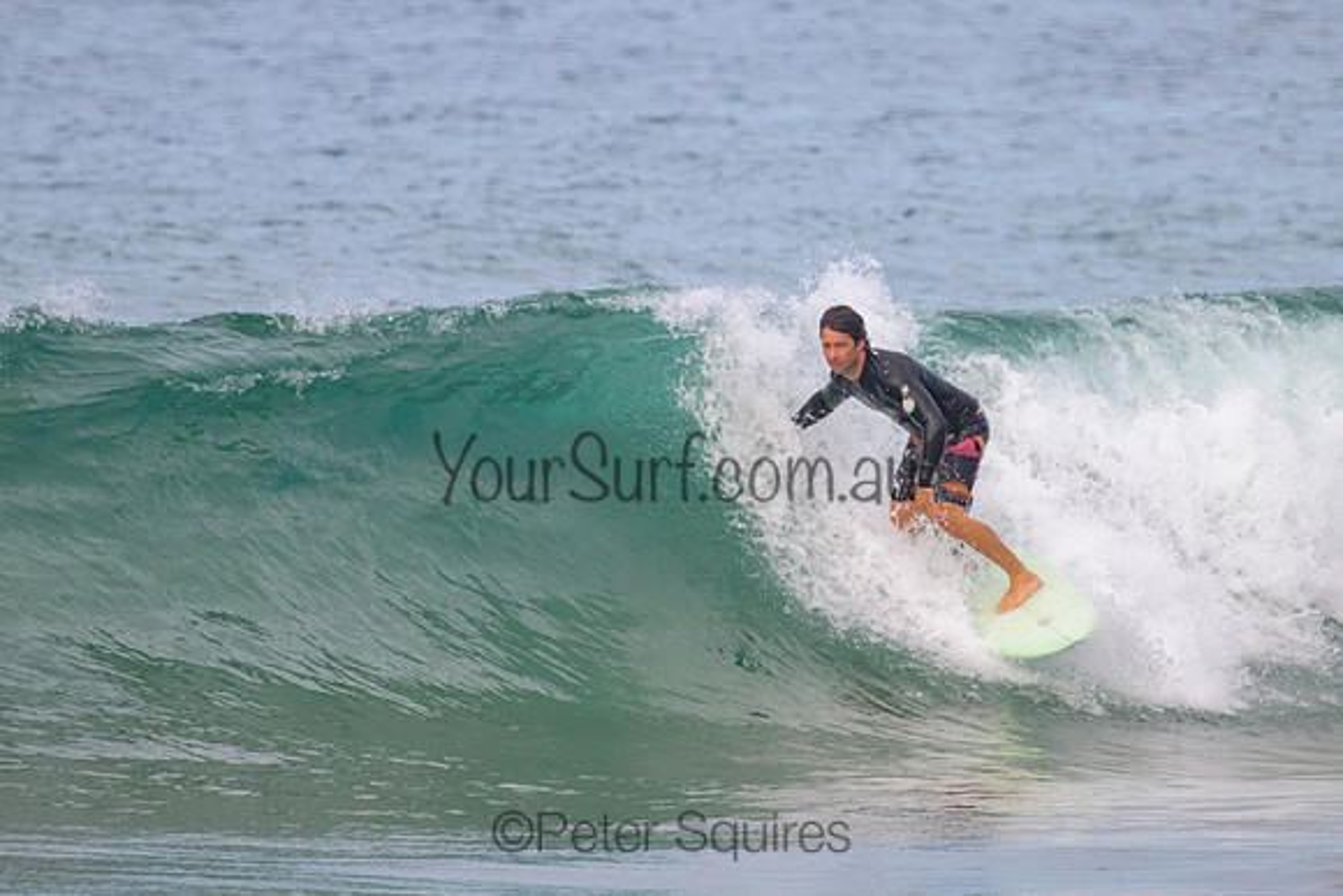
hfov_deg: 2.0
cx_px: 693
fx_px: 39402
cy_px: 305
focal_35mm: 1056
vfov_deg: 1.3
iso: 1400
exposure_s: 1/2000
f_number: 11
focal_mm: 800
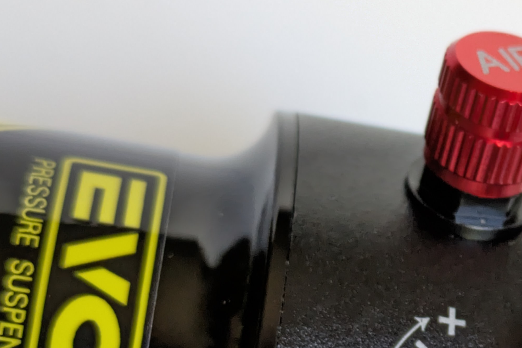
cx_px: 435
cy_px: 361
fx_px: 1783
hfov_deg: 16.5
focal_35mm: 123
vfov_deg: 11.0
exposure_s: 1/50
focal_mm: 5.43
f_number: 1.89
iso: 302
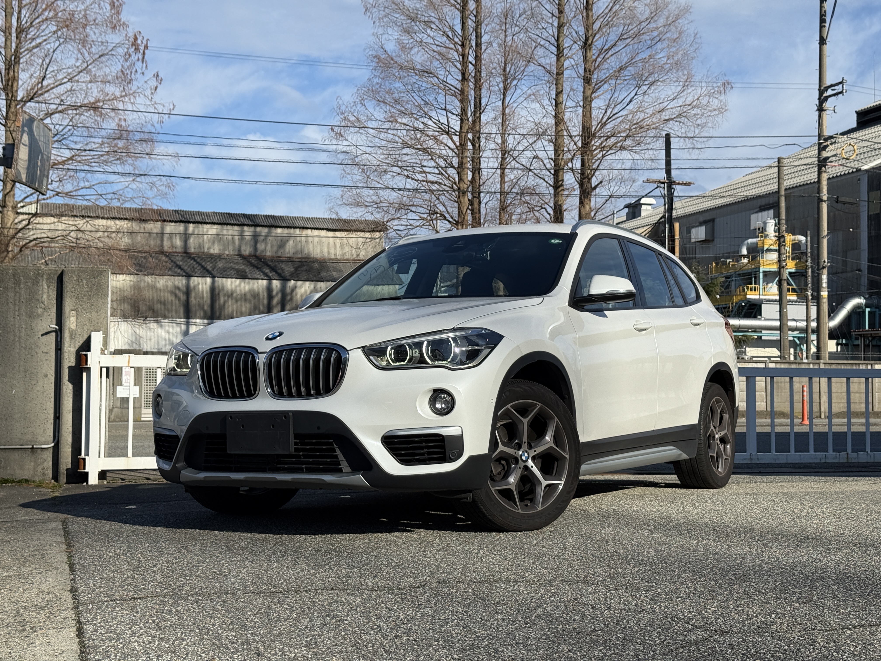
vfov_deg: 30.3
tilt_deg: +2.9
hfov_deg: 39.7
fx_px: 1222
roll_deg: -0.1
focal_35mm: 48
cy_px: 330
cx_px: 440
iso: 64
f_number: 1.78
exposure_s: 1/6536
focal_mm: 6.76
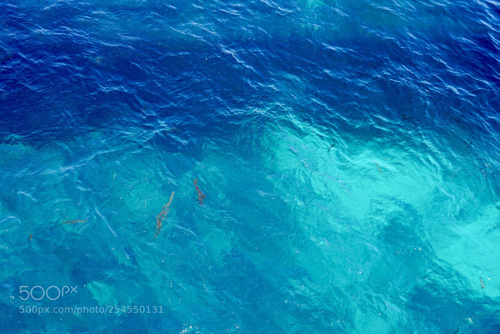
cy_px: 167
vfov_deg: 24.7
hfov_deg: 36.2
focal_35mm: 55
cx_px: 250
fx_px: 764
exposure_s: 1/30
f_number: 10
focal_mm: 55
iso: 100
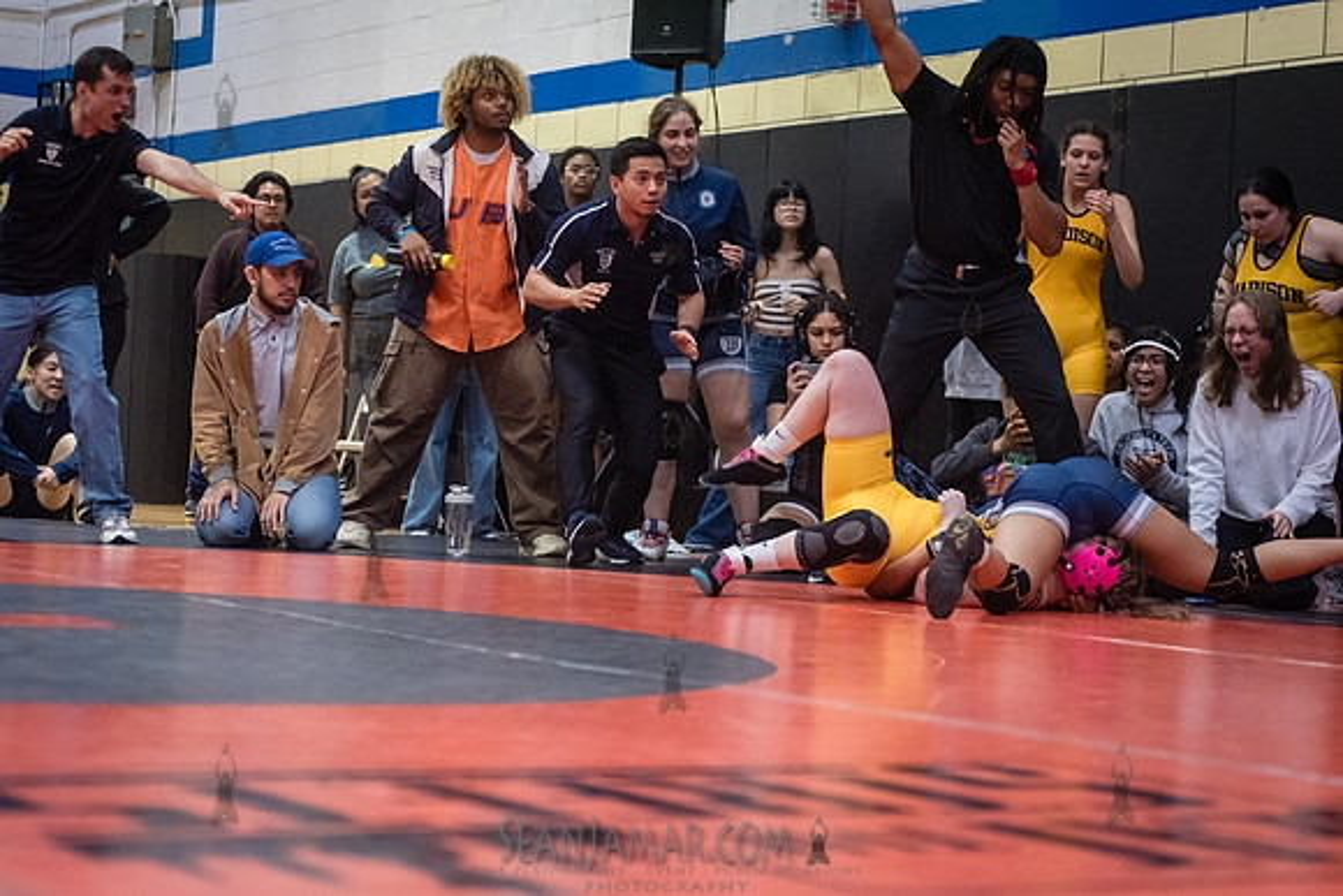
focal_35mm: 80
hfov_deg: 25.4
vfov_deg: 17.1
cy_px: 448
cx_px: 672
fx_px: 2985
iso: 8000
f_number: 3.5
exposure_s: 1/400
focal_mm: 80
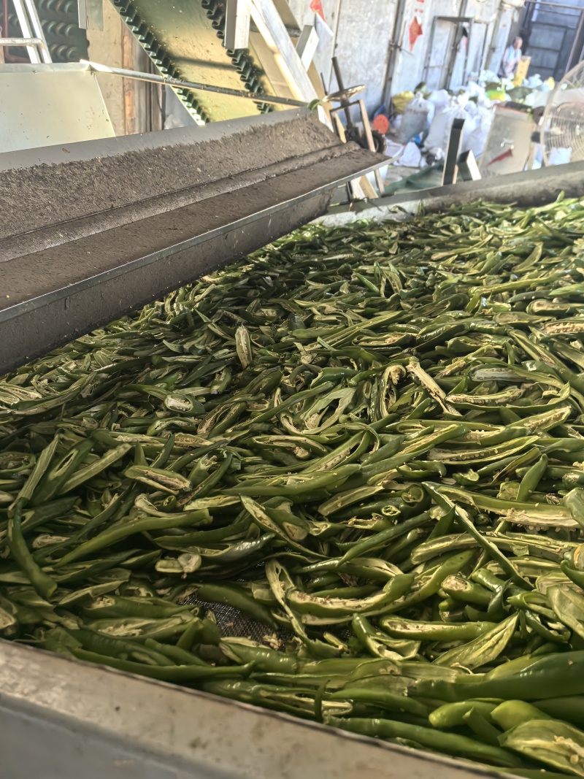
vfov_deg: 65.3
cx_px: 292
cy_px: 390
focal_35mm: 27
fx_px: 607
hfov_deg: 51.3
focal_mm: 5.75
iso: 400
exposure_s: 1/100
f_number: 2
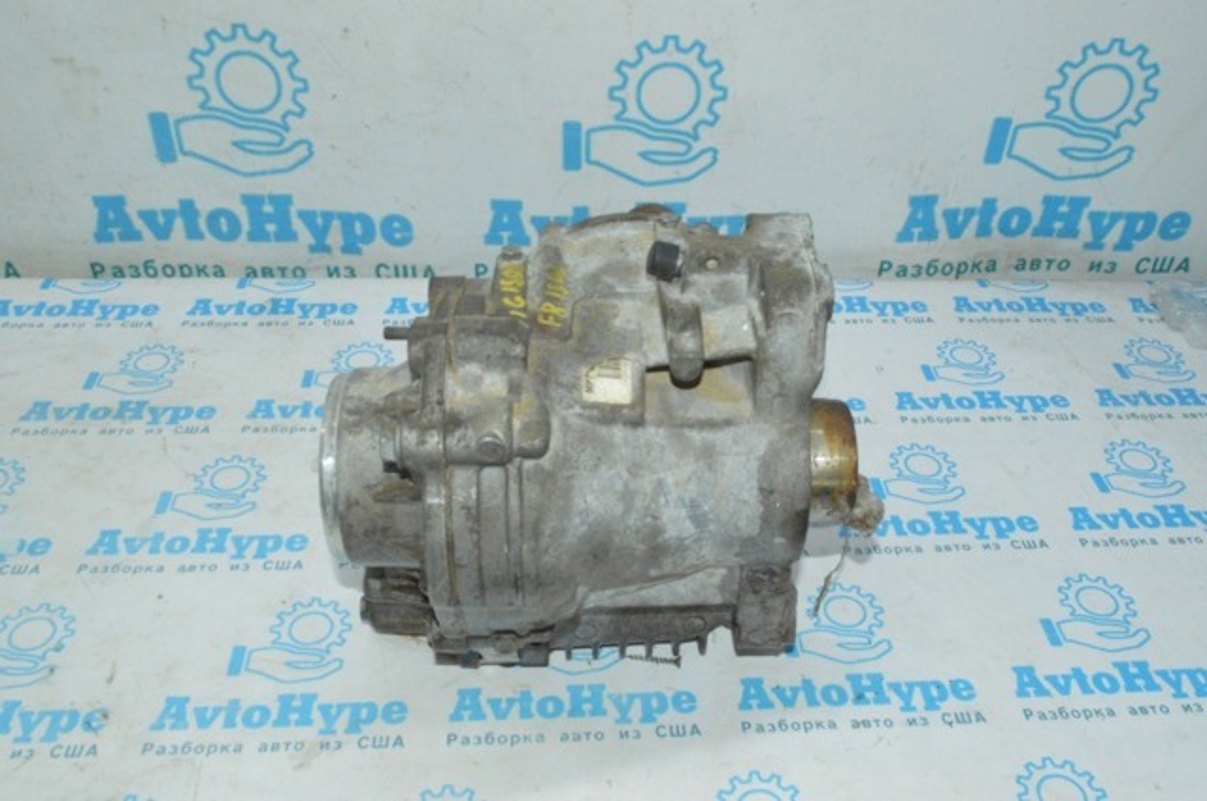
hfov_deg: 57.3
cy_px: 400
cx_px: 604
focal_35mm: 33
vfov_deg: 39.9
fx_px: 1105
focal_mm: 22
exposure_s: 1/50
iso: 4500
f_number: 25
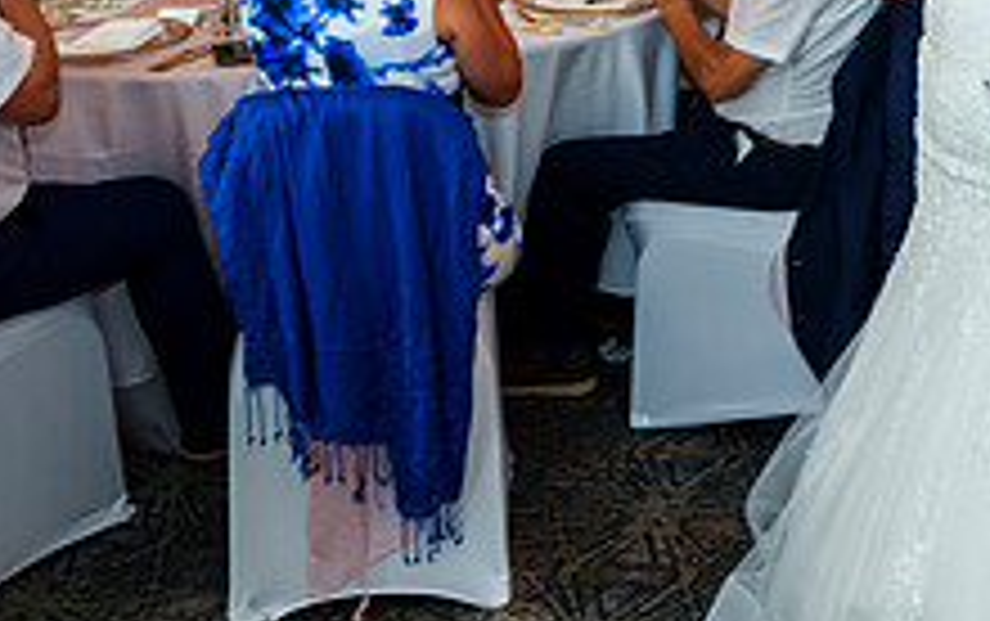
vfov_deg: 16.4
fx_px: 2053
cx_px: 932
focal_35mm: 76
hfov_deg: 26.0
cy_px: -146
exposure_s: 1/100
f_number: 3.5
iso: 800
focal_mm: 28
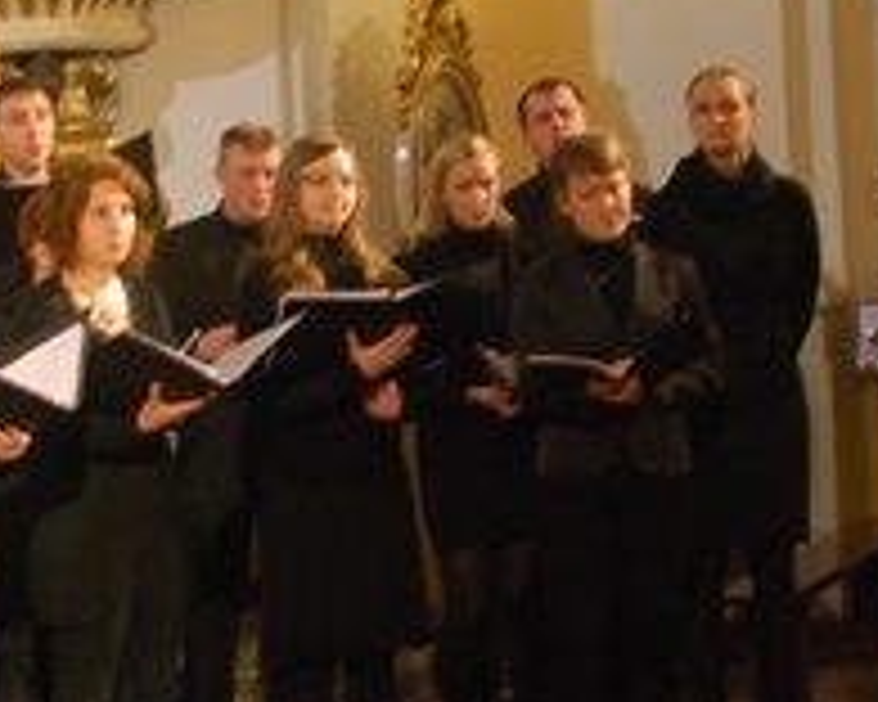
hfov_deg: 16.5
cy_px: 65
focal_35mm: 116
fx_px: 3014
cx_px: 297
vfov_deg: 13.2
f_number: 3.8
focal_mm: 20
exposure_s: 1/10
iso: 400
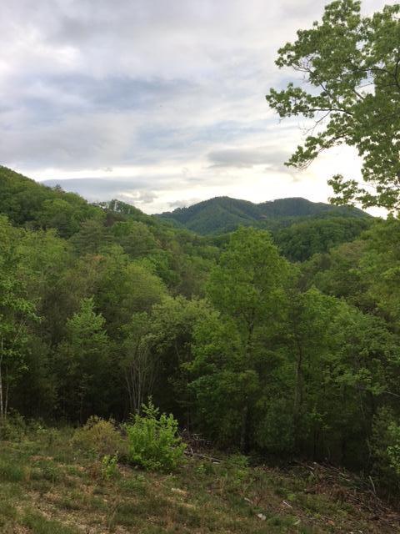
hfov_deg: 48.2
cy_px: 267
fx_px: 447
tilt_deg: -2.6
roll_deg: -0.9
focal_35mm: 29
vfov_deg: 61.7
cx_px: 200
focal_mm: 4.15
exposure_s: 1/124
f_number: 2.2
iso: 25
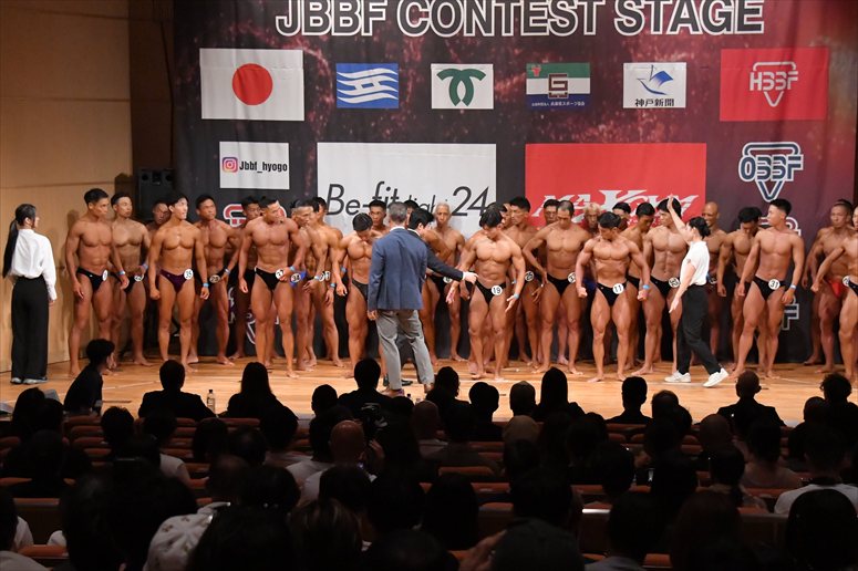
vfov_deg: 14.1
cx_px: 429
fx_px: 2311
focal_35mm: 97
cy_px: 286
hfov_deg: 21.0
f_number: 5.6
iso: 10000
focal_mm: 65
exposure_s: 1/400
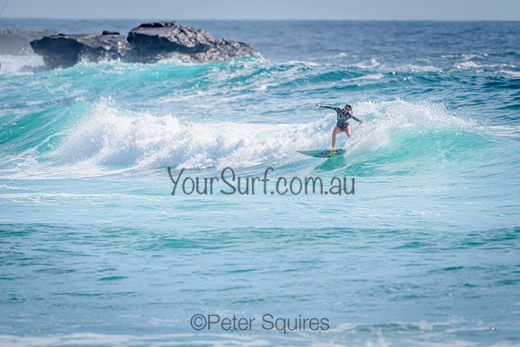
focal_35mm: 613
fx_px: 8856
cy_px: 134
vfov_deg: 2.2
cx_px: 319
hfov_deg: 3.4
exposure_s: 1/2000
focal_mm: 500
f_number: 5.6
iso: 110
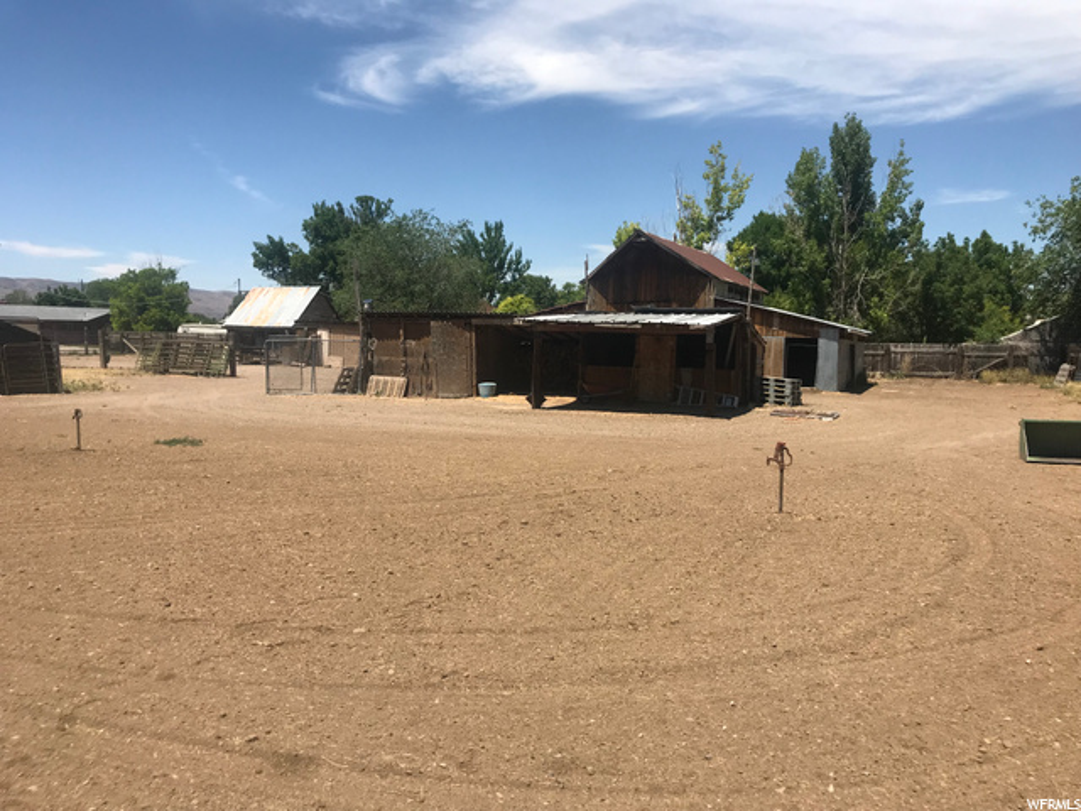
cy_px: 406
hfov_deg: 63.4
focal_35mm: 28
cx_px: 540
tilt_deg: -4.1
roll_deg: -1.8
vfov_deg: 49.7
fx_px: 874
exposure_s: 1/3195
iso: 20
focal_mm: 3.99
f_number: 1.8
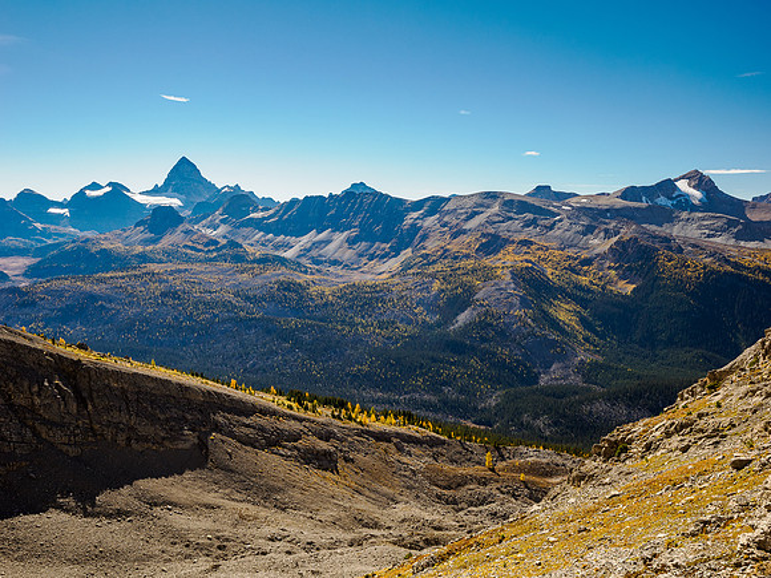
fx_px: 713
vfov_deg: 44.2
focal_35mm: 32
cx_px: 386
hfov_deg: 56.8
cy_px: 289
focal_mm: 16
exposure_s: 1/160
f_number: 8
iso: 200
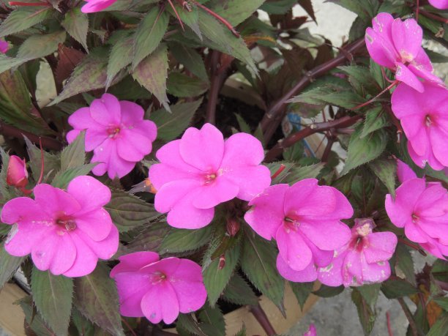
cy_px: 168
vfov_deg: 24.4
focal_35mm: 60
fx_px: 777
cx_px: 224
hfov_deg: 32.2
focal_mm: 10.7
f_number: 3.7
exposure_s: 1/80
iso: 100
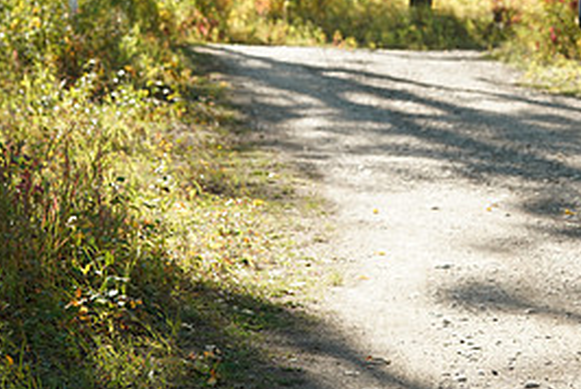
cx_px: 622
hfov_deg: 11.0
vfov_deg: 7.4
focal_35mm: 185
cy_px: 23
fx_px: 2989
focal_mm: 85
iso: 320
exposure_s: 1/400
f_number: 4.5
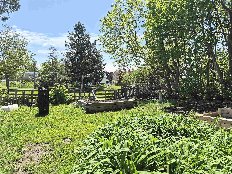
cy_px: 87
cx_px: 116
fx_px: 154
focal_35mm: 23
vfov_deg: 58.9
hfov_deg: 73.9
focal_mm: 5.4
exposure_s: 1/4864
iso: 80
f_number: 1.8
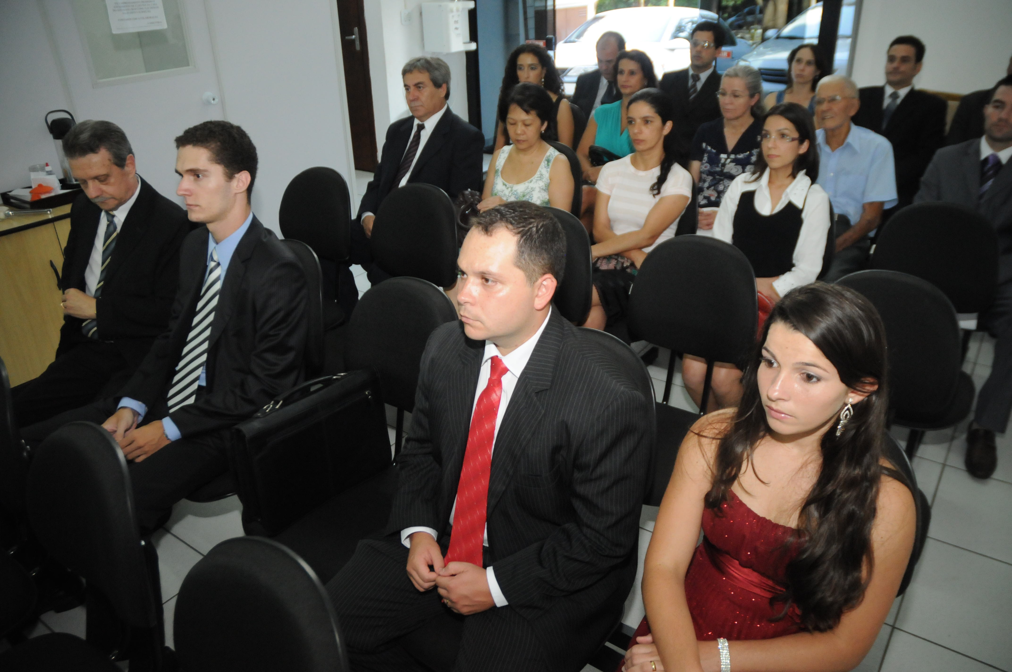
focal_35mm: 27
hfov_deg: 67.4
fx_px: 758
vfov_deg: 47.8
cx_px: 506
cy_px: 336
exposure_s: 1/160
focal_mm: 18
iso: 1600
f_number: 3.5
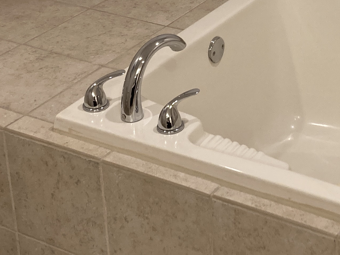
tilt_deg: -18.8
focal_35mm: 88
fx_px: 864
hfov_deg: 21.8
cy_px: -46
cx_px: 303
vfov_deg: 16.2
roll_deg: +0.2
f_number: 1.8
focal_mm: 3.99
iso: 64
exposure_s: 1/60
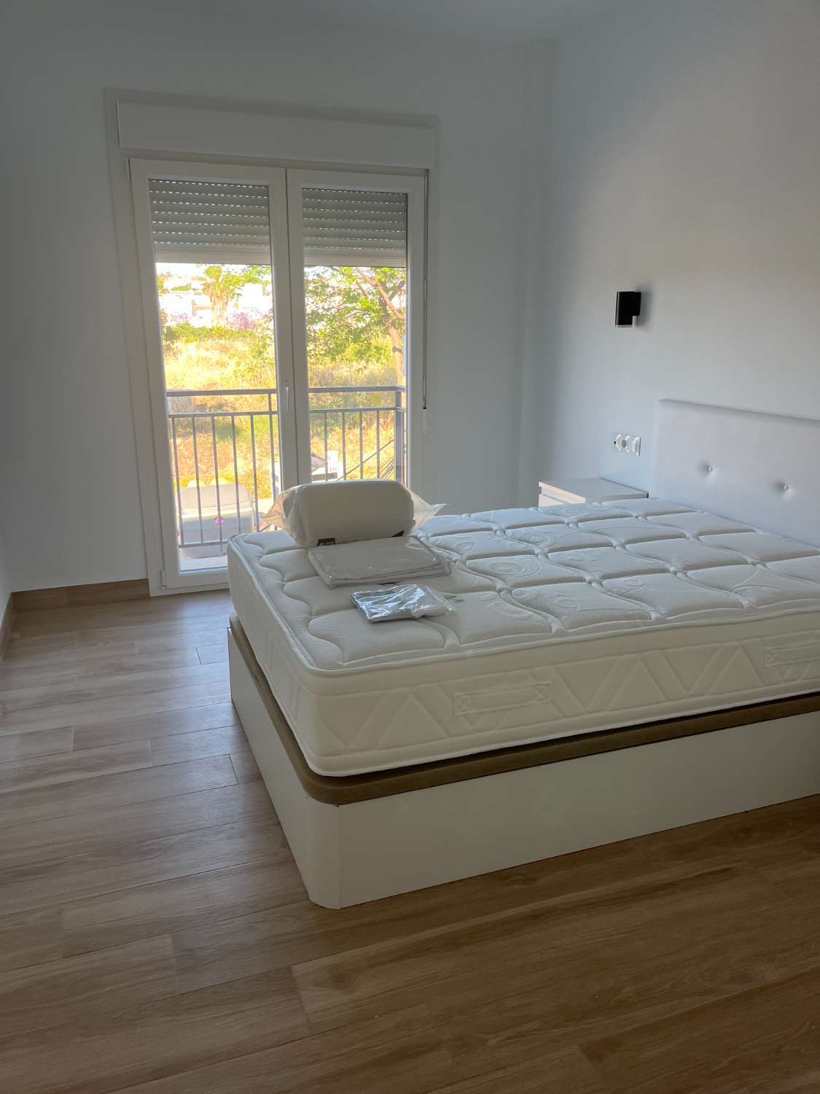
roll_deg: -0.3
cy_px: 547
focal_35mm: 26
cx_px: 410
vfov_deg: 67.3
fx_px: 821
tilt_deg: -16.0
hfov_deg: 53.1
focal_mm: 5.1
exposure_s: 1/148
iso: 64
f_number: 1.6
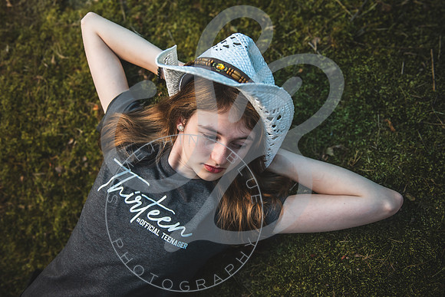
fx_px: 396
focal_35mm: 32
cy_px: 148
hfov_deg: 58.7
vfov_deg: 41.1
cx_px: 222
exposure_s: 1/500
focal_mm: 32
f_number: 2.8
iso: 500
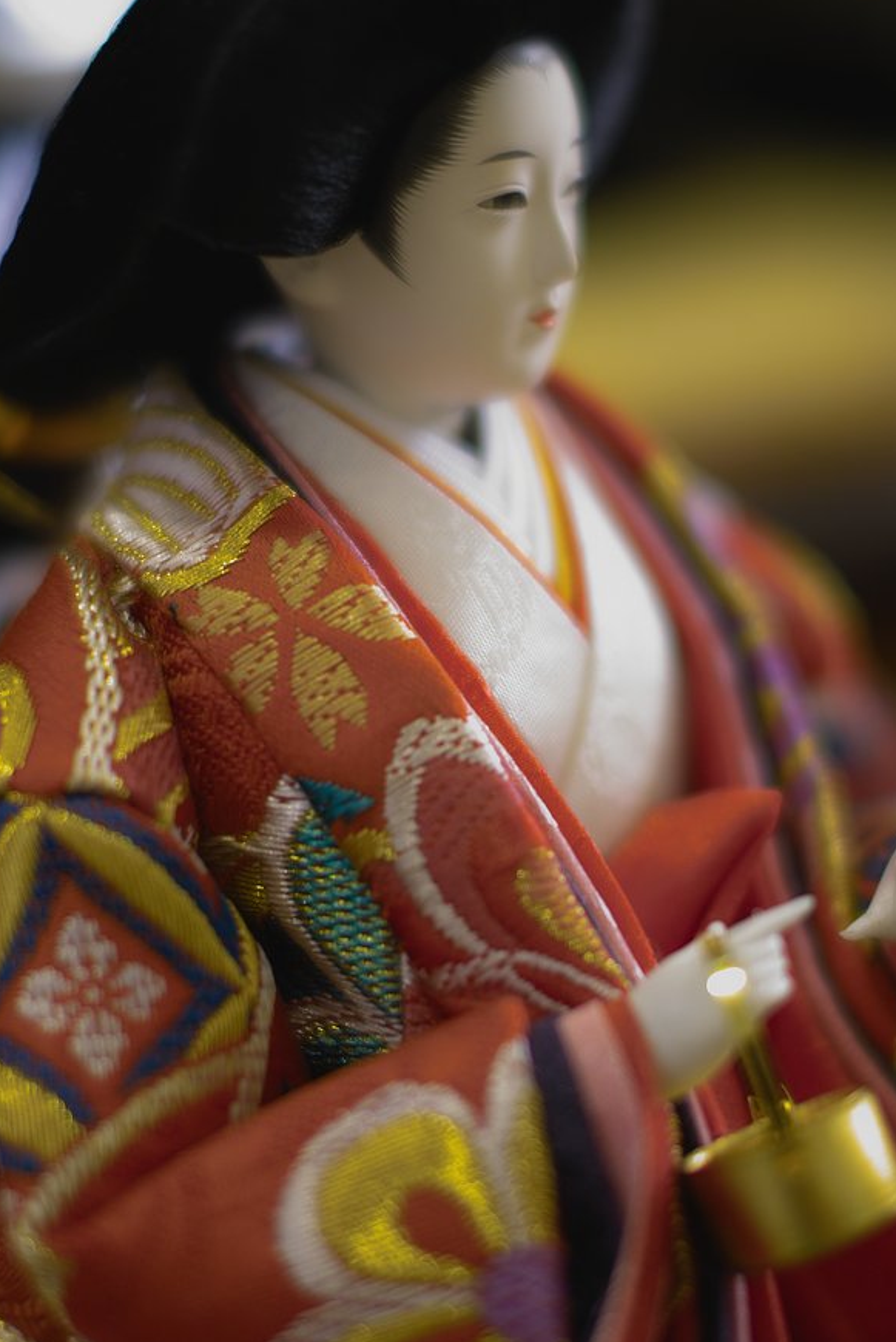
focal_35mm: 100
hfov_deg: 13.7
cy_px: 634
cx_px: 494
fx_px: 3729
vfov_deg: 20.4
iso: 100
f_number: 1.4
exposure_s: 1/50
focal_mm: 50
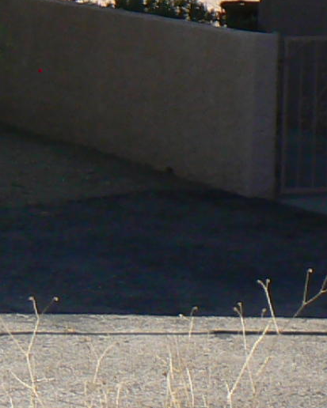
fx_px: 3362
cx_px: 553
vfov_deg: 6.8
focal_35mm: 278
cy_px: -354
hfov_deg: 5.5
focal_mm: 8.2
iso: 80
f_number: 6.3
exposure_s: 1/400
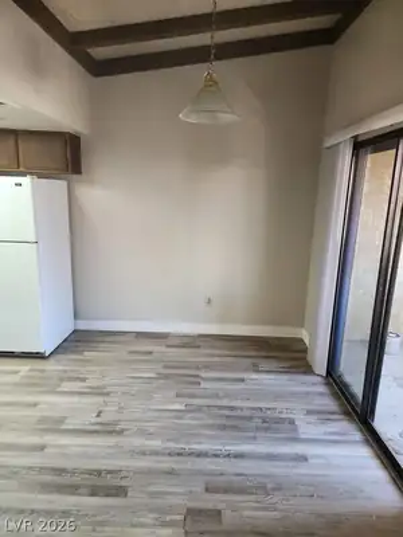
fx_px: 357
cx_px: 202
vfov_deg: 73.9
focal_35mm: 23
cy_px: 268
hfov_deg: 58.9
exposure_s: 1/120
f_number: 1.8
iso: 800
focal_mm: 6.4
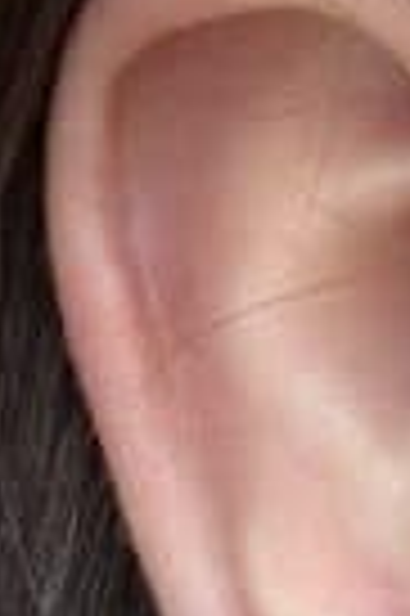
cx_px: -257
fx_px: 3990
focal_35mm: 233
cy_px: 1129
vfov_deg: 8.5
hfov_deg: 5.8
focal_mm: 2.69
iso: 64
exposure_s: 1/121
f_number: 1.9
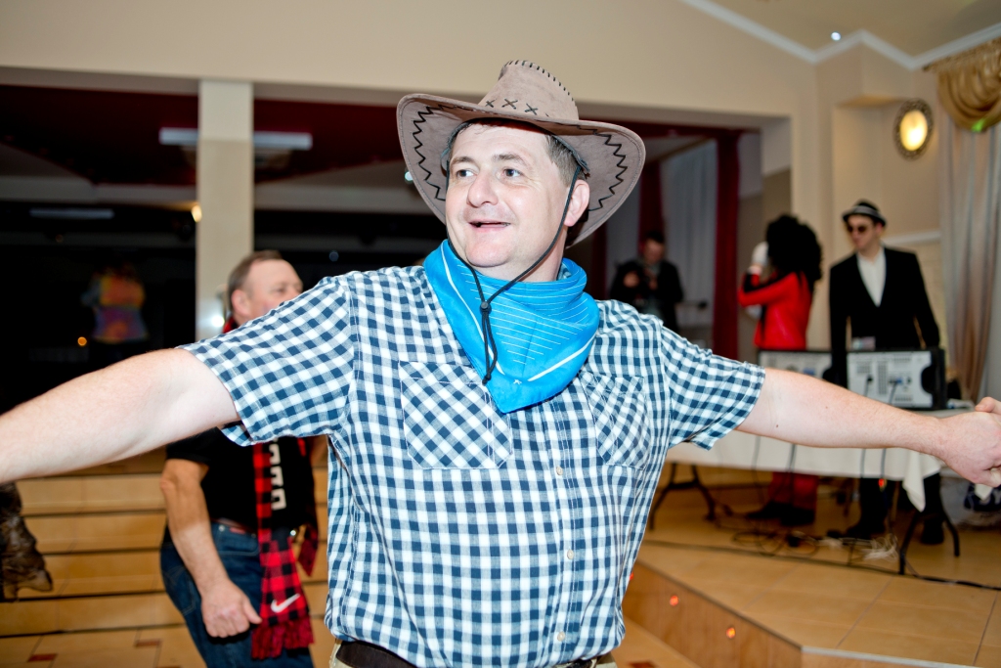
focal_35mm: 35
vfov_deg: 37.9
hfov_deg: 54.4
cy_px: 334
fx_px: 973
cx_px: 500
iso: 320
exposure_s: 1/320
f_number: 2.8
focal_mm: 35
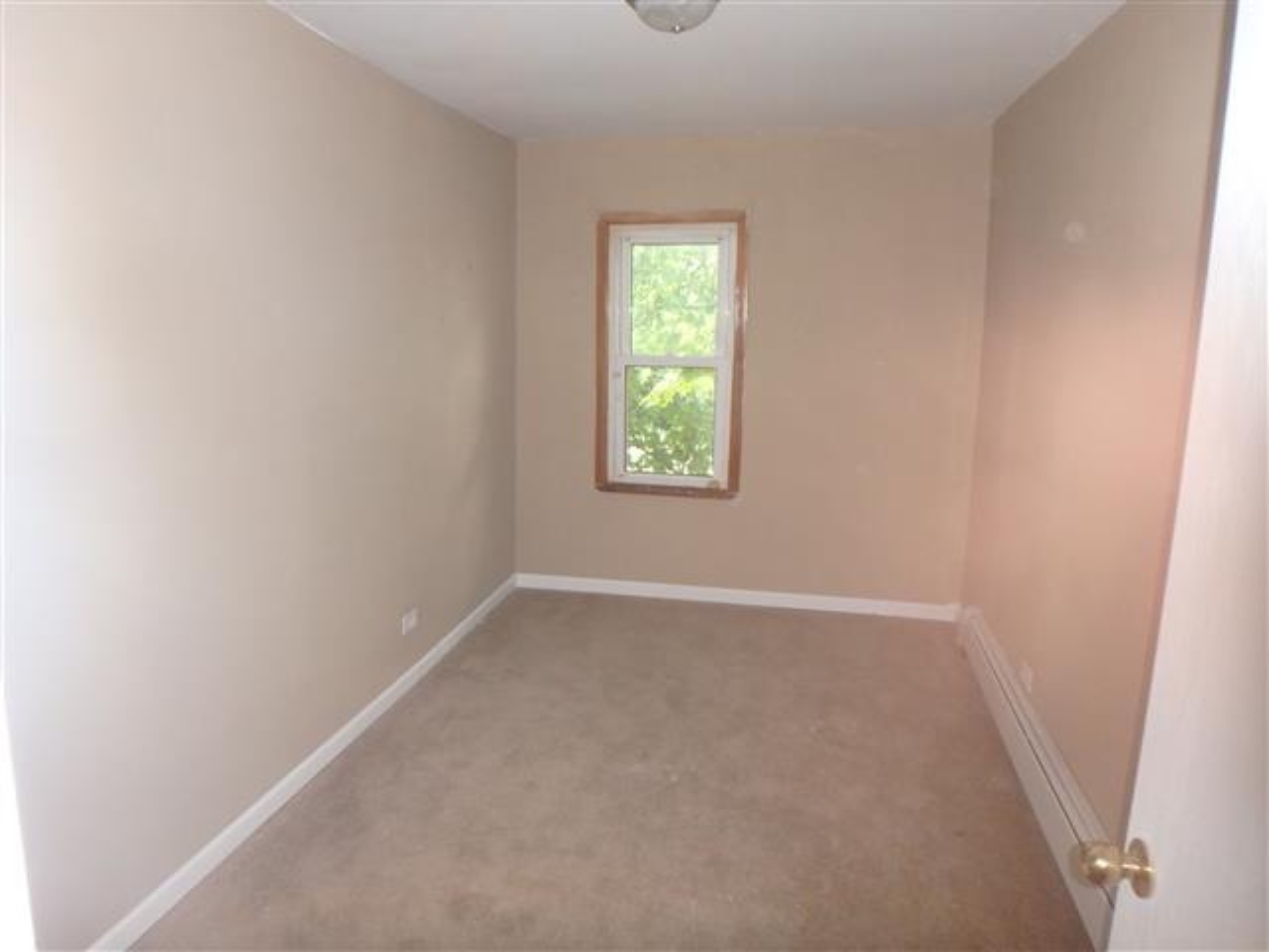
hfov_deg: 79.0
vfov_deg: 63.4
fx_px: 770
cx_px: 634
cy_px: 476
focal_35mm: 21
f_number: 3.5
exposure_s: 1/30
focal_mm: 3.7
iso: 400
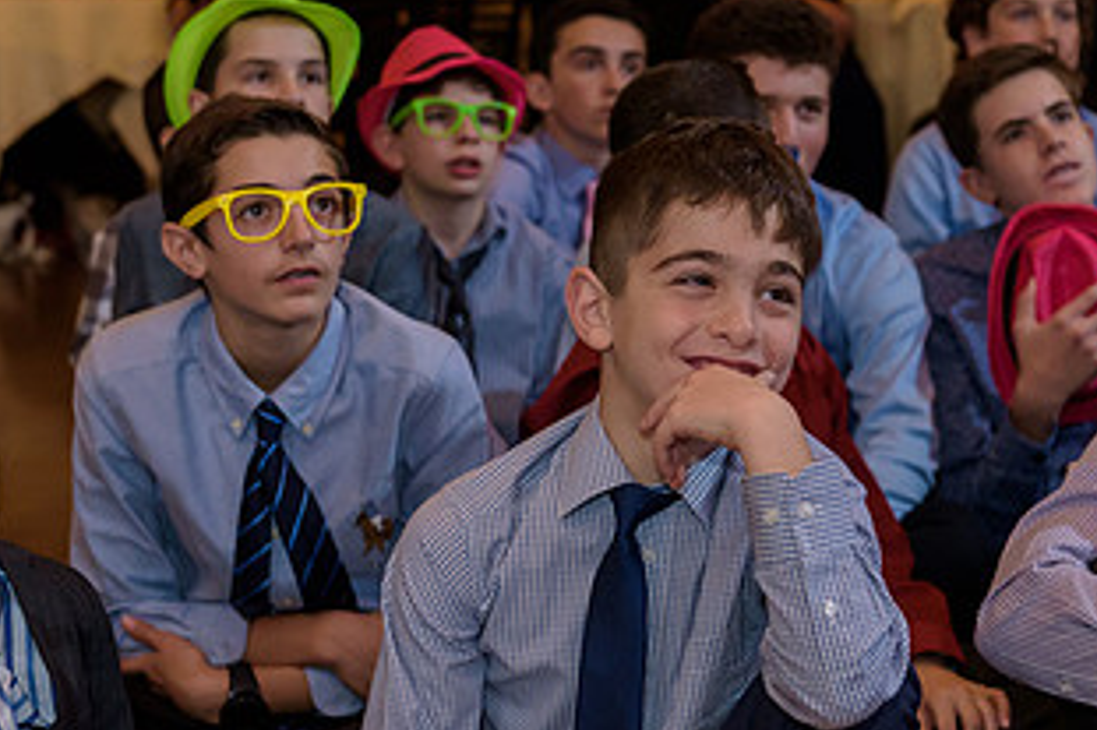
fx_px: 2954
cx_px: 734
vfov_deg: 14.1
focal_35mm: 97
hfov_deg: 21.0
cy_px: 347
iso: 1600
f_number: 3.2
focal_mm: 52
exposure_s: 1/125
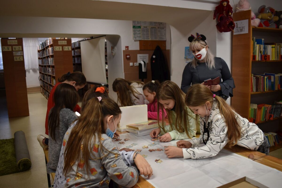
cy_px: 94
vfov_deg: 43.6
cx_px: 141
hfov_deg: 61.9
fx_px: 235
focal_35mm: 30
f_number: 4
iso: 400
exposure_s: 1/60
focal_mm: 20
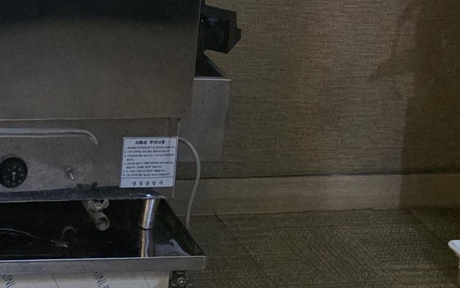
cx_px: -117
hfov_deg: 17.4
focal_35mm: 113
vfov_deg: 10.6
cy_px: -299
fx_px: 1416
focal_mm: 6.3
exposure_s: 1/120
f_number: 1.7
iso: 2500
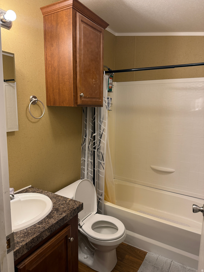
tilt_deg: -8.1
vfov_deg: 71.6
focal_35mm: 24
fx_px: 189
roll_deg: -0.7
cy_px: 136
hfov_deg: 56.8
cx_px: 102
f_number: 1.78
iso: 200
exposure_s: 1/120
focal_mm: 6.76
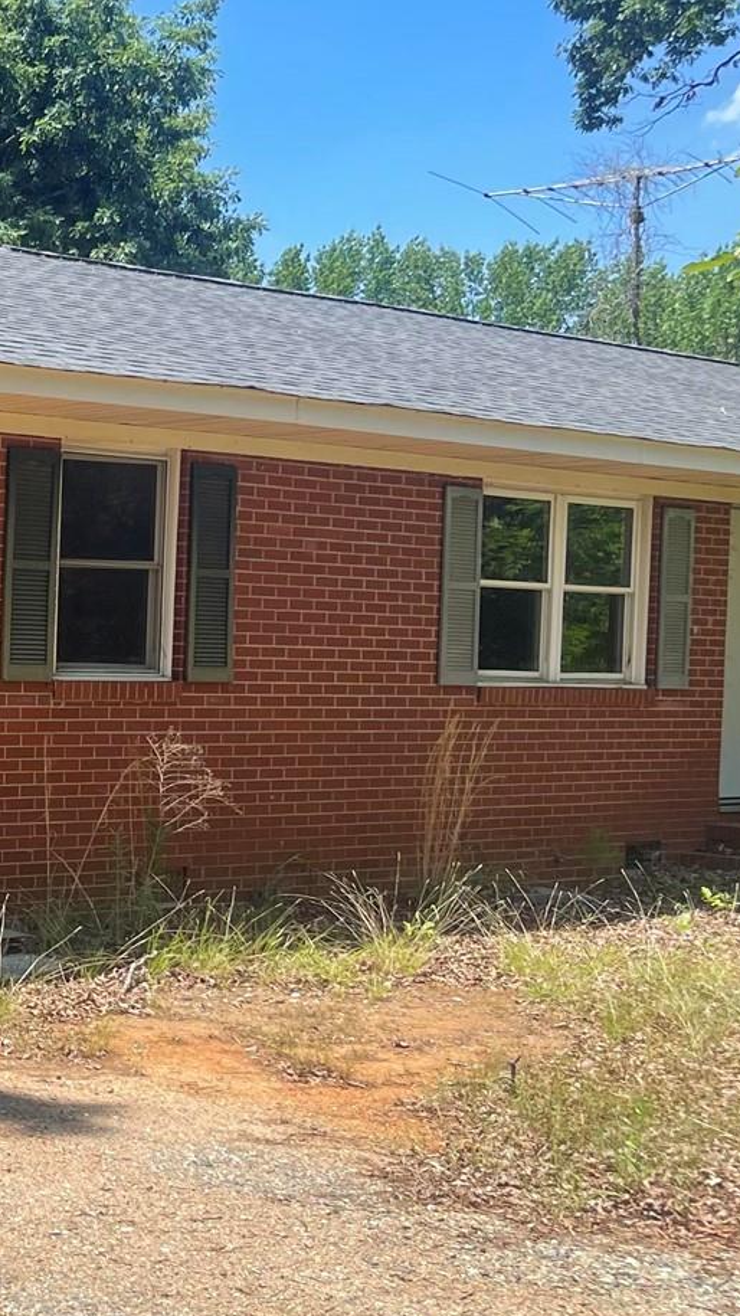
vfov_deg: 34.3
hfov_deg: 18.0
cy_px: 713
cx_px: -301
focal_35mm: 61
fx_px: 2128
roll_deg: -0.7
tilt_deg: -2.3
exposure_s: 1/1456
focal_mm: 5.1
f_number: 1.6
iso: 32
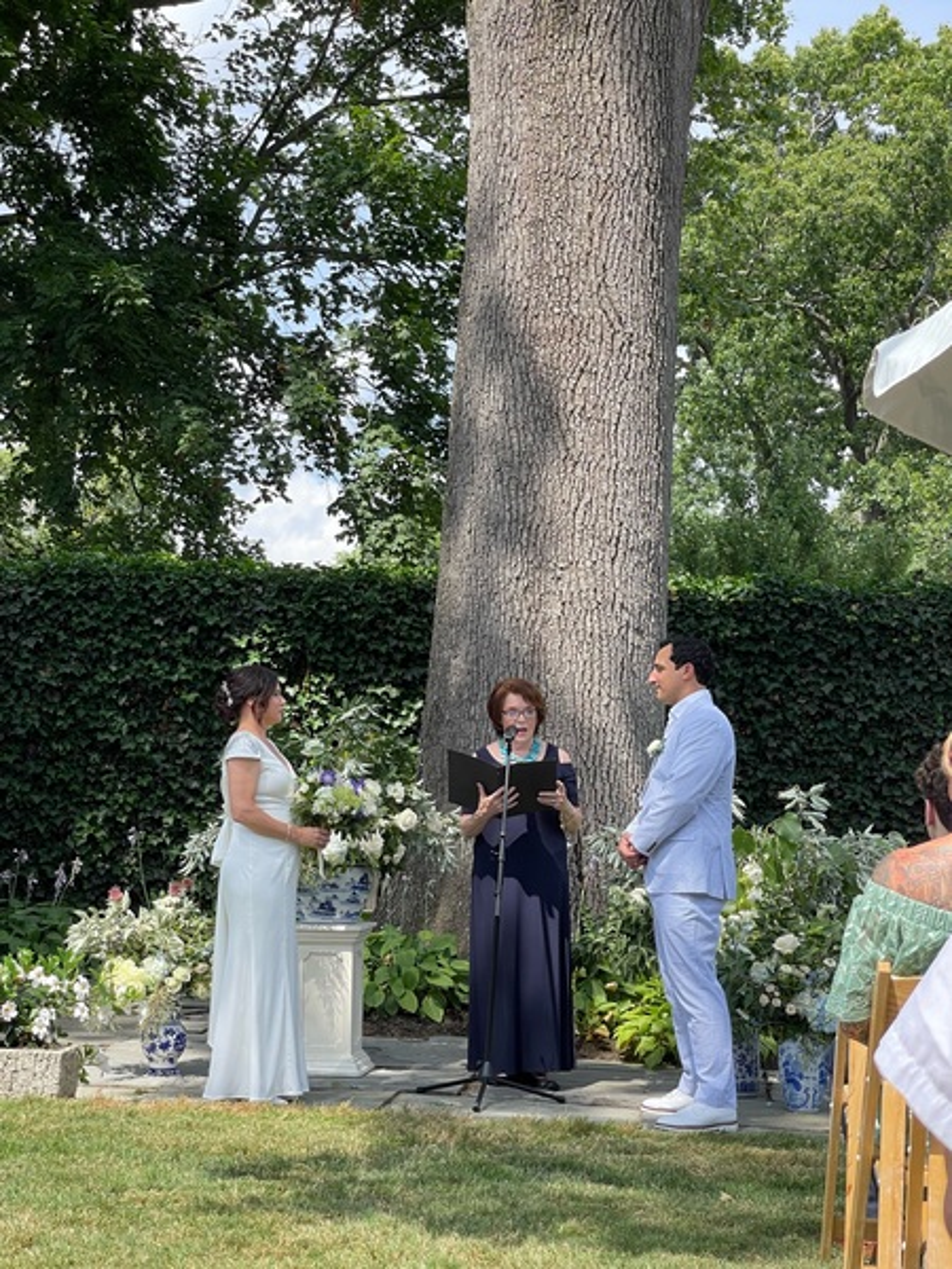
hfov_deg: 22.9
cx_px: 476
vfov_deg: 30.3
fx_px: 2347
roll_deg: -1.1
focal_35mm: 64
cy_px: 634
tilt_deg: +6.2
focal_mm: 7.5
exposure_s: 1/399
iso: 20
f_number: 2.2
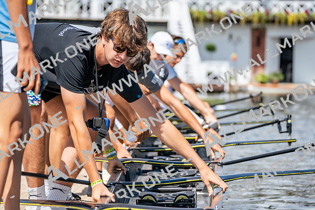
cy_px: 105
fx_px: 1584
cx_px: 158
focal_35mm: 181
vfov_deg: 7.6
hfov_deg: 11.4
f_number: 5.6
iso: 160
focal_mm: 181
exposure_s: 1/1600
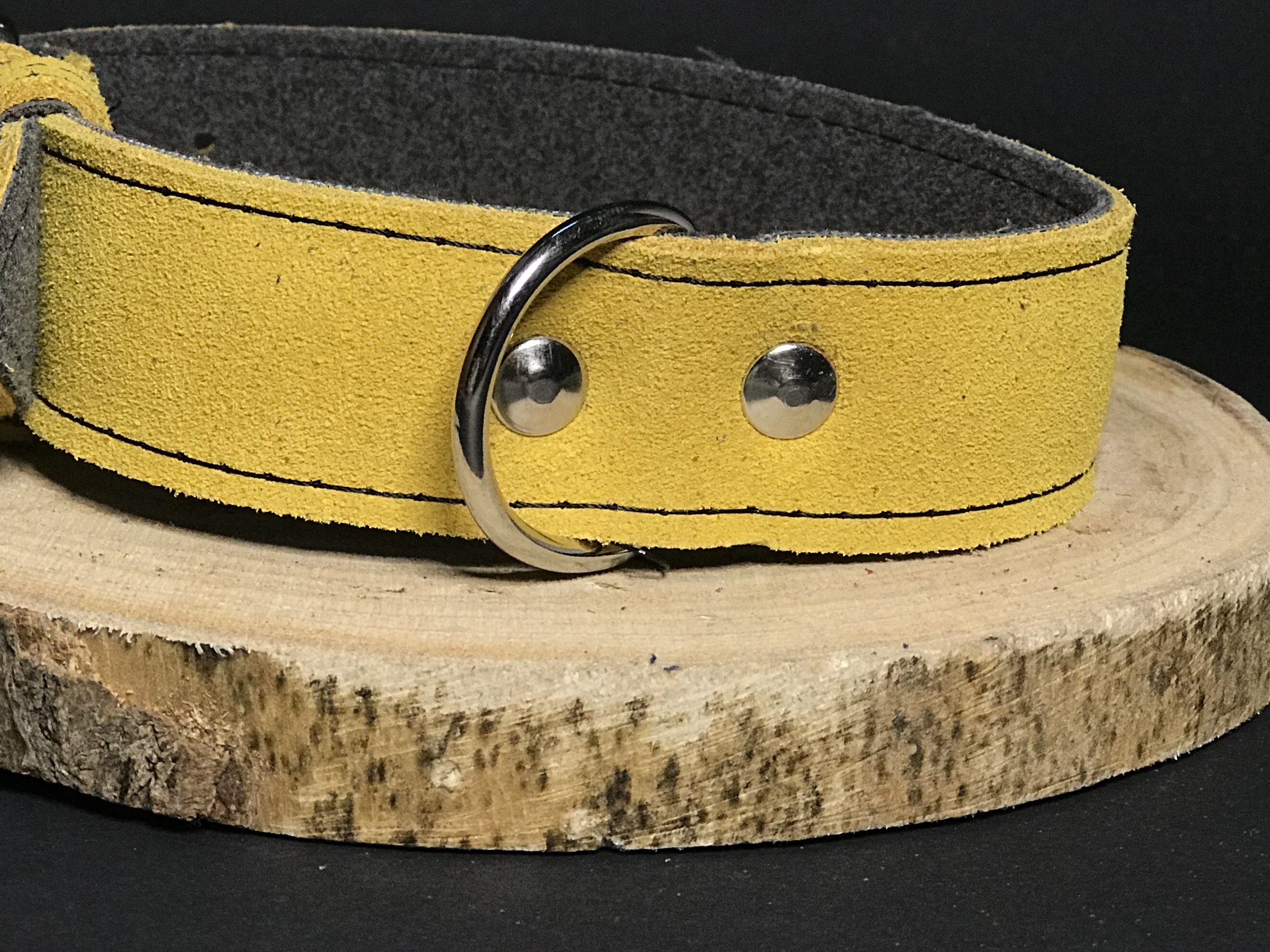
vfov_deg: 17.0
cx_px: 496
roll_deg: -3.2
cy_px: 461
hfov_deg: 22.5
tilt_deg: -16.9
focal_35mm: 87
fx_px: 3192
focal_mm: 6.6
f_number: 2.8
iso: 100
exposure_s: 1/50
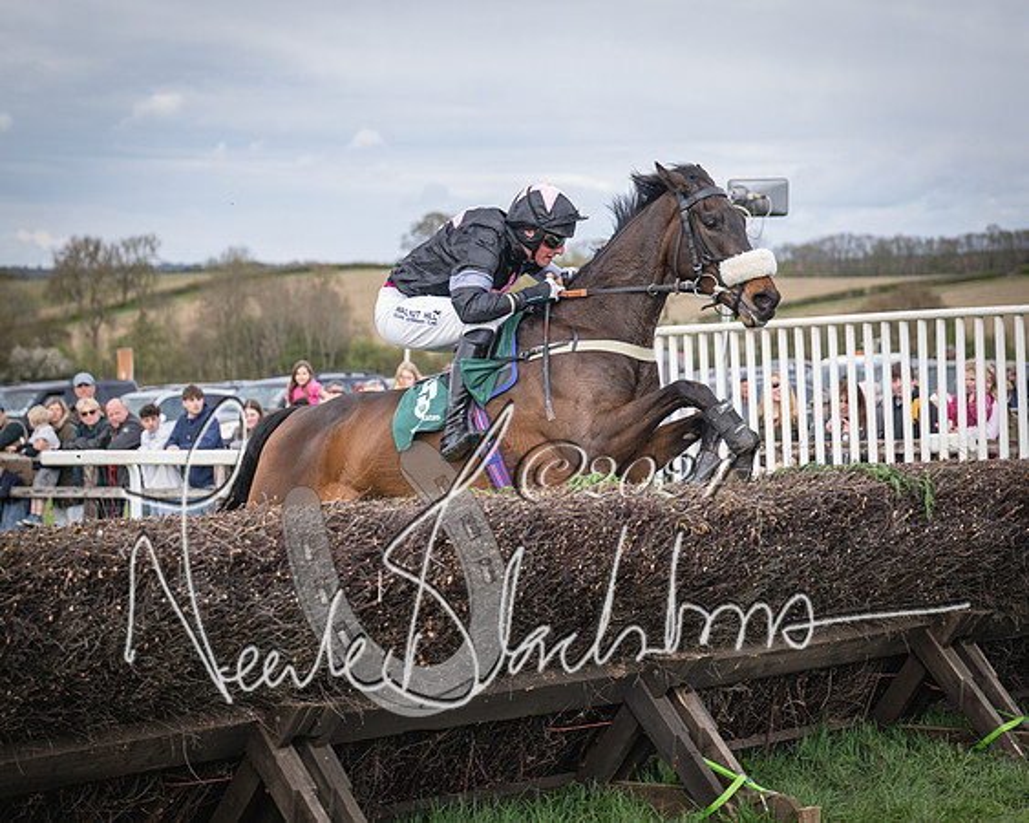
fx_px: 2824
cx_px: 523
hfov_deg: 20.6
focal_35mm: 93
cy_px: 364
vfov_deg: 16.6
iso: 400
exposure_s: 1/2500
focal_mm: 70
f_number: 2.8
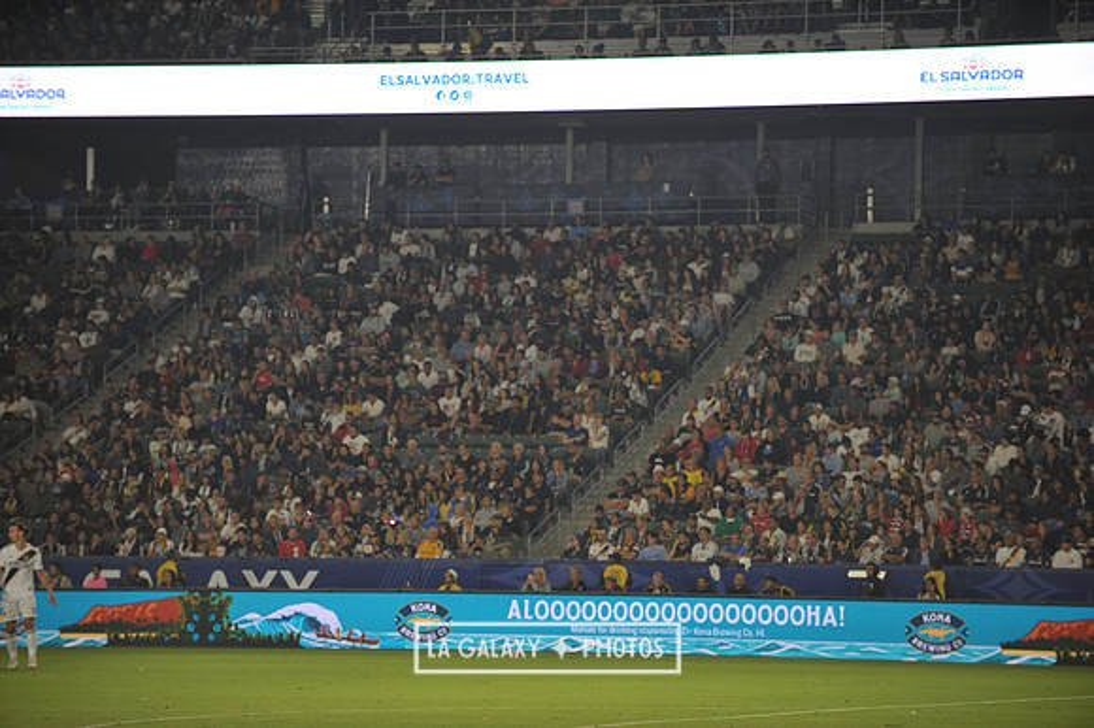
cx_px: 547
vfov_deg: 8.8
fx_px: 4707
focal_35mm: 155
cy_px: 364
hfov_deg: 13.3
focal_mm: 155
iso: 1250
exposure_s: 1/1000
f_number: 2.8
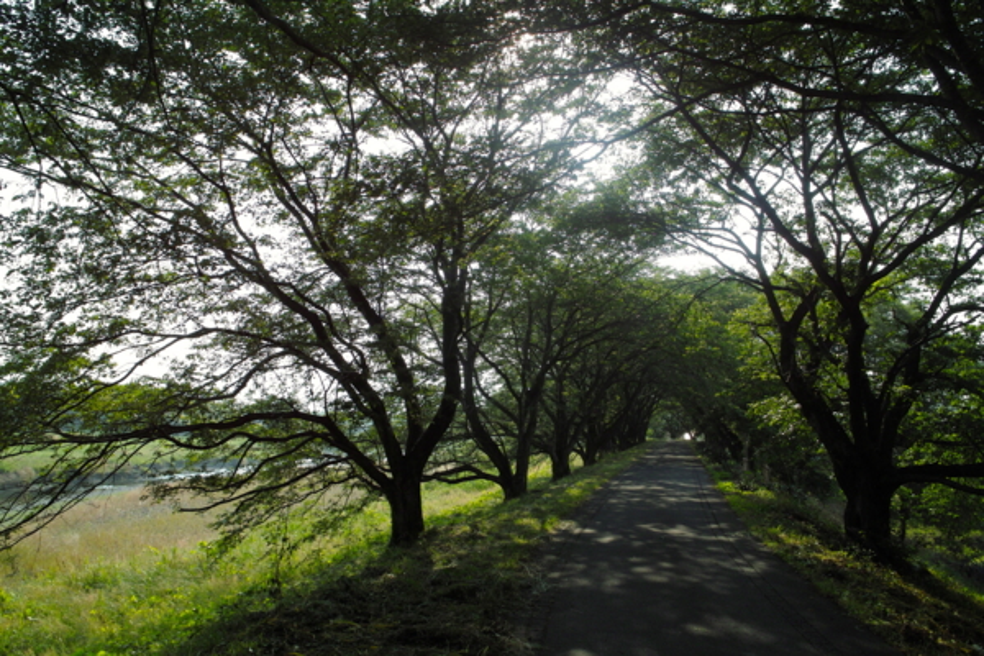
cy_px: 328
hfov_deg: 65.5
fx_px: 765
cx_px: 492
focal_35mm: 28
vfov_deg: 46.4
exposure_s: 1/100
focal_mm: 16.6
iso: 100
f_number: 7.1
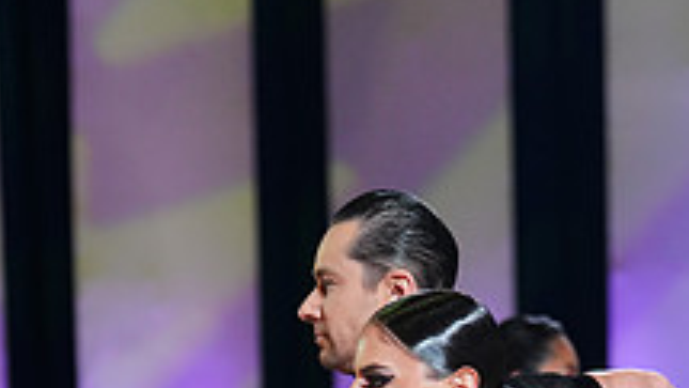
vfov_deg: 5.0
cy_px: 885
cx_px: 328
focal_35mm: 235
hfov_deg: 9.2
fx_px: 4294
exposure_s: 1/400
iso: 2000
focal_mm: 83
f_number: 2.8
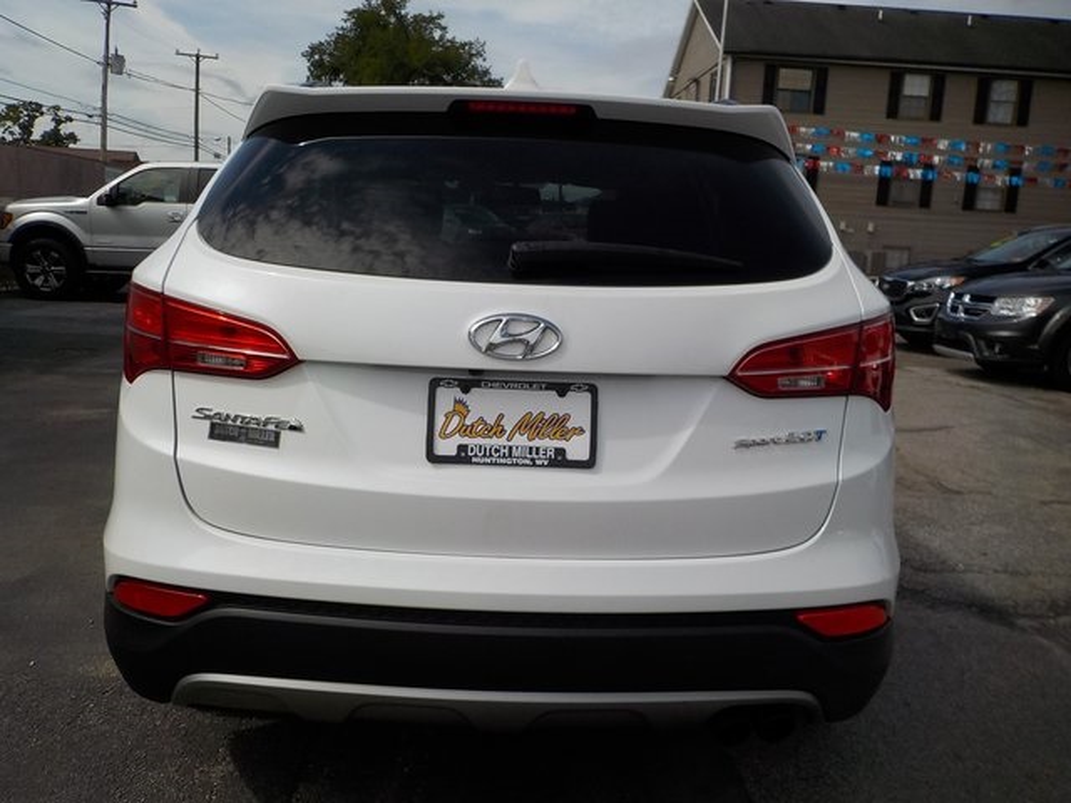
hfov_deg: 60.0
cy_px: 402
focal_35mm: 30
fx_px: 928
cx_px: 536
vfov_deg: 46.8
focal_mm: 4.1
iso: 125
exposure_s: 1/2000
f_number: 3.3
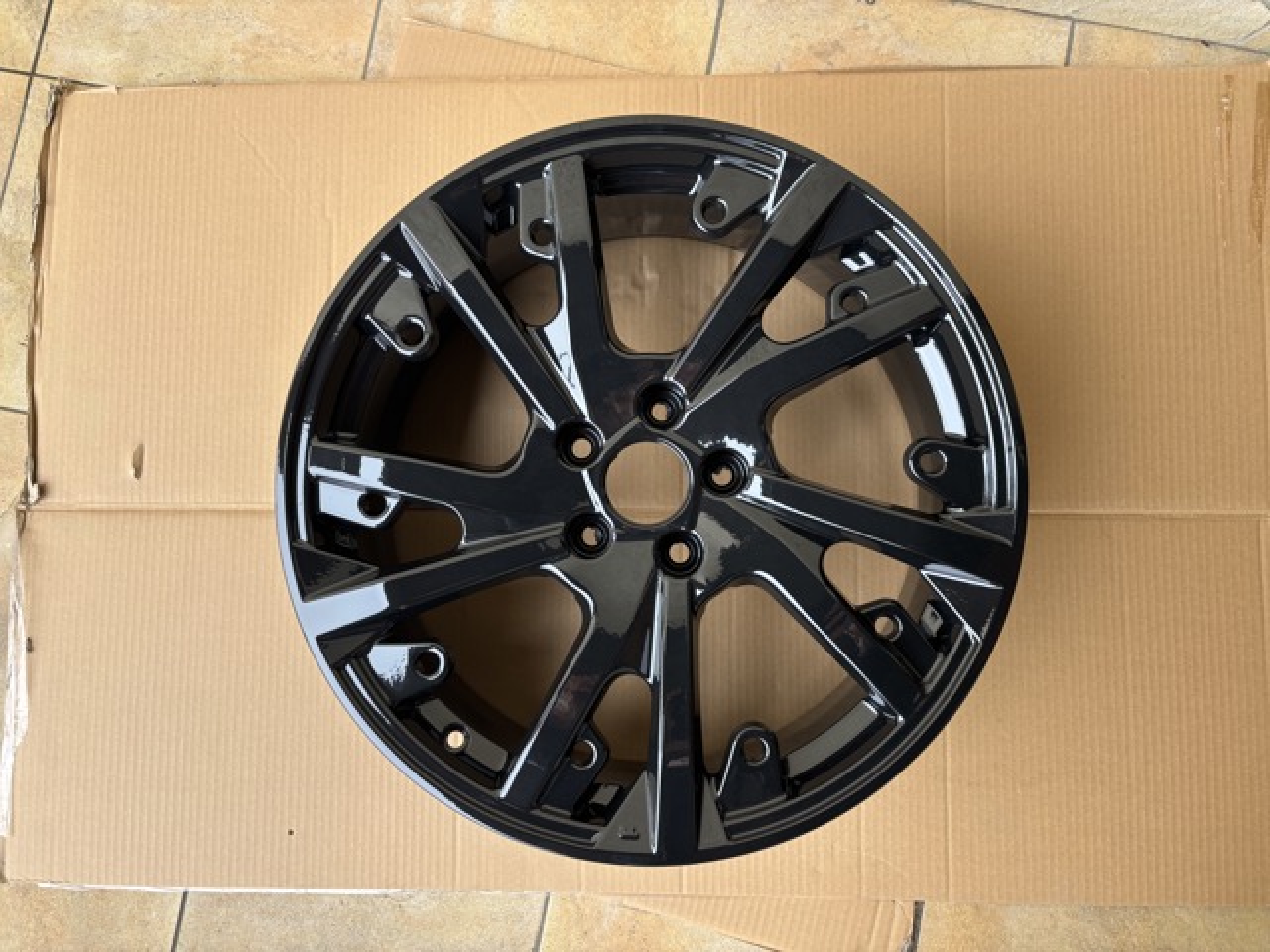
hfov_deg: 67.3
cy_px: 476
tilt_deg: -84.2
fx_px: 954
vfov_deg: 53.1
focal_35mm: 26
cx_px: 635
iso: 64
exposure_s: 1/121
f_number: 1.6
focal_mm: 5.96
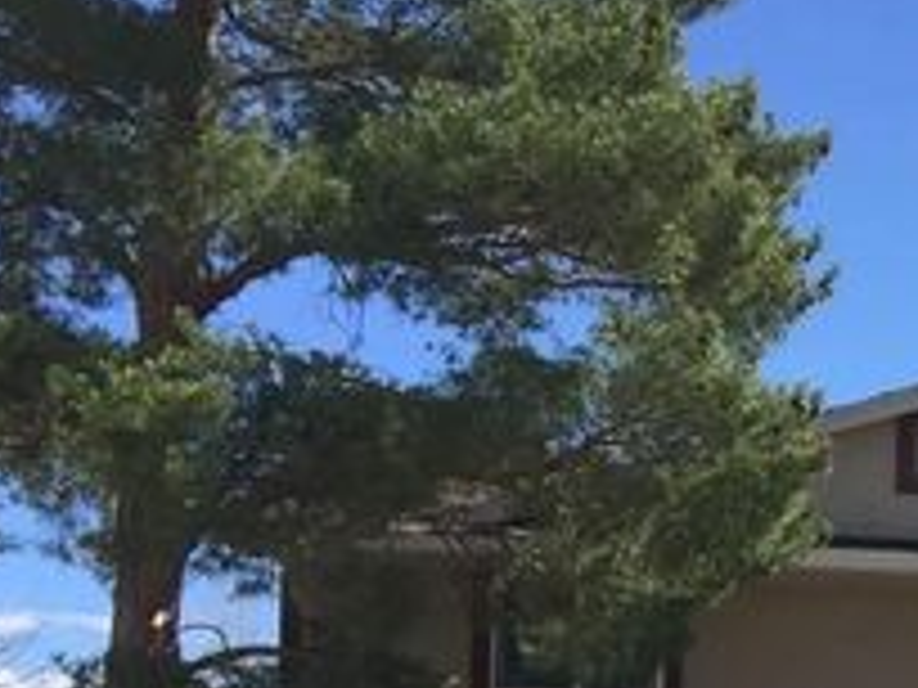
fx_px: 2413
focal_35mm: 91
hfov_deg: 19.1
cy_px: 832
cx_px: 1336
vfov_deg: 15.6
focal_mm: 4.15
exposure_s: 1/1319
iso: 32
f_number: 2.2
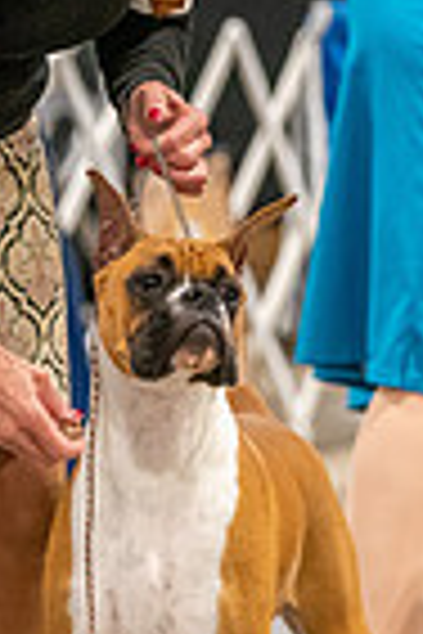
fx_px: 9059
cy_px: 306
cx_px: 202
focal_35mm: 514
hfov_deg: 2.7
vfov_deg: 4.0
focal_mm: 161
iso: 6400
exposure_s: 1/250
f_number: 3.2
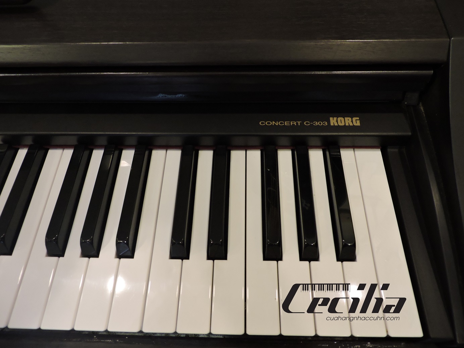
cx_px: 232
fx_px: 322
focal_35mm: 24
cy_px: 174
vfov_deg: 56.8
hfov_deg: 71.6
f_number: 3
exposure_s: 1/30
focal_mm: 4.3
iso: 400
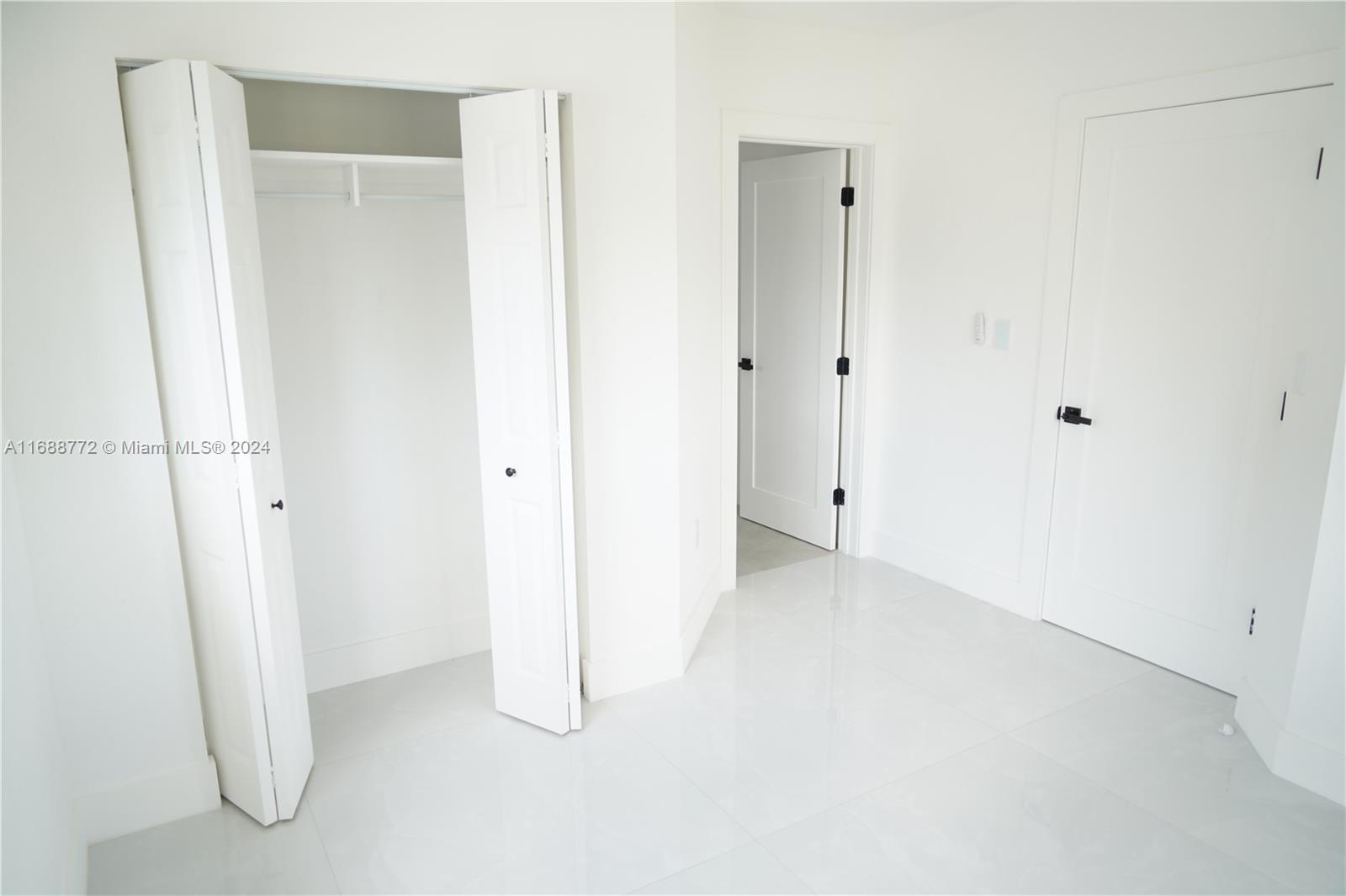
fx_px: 897
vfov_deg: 53.1
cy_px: 448
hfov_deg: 73.8
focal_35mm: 24
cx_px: 673
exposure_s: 1/30
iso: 125
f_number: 3.5
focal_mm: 24
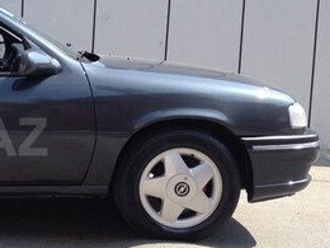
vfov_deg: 16.6
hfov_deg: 20.4
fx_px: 848
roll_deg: -0.9
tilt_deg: -12.6
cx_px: -82
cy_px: 137
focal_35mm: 89
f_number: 2.4
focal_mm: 4.28
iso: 50
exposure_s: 1/635
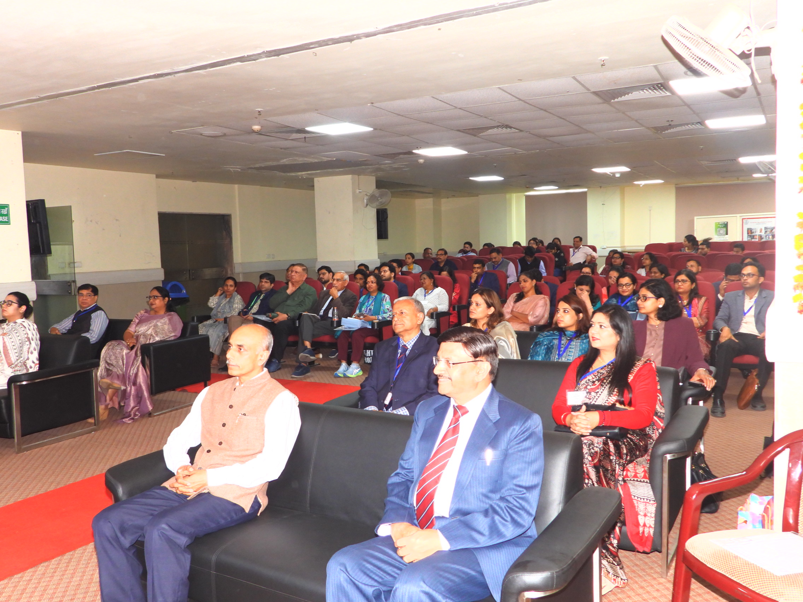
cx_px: 402
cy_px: 301
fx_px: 696
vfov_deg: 46.8
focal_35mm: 30
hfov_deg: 60.0
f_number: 3.2
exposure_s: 1/30
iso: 200
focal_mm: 5.4
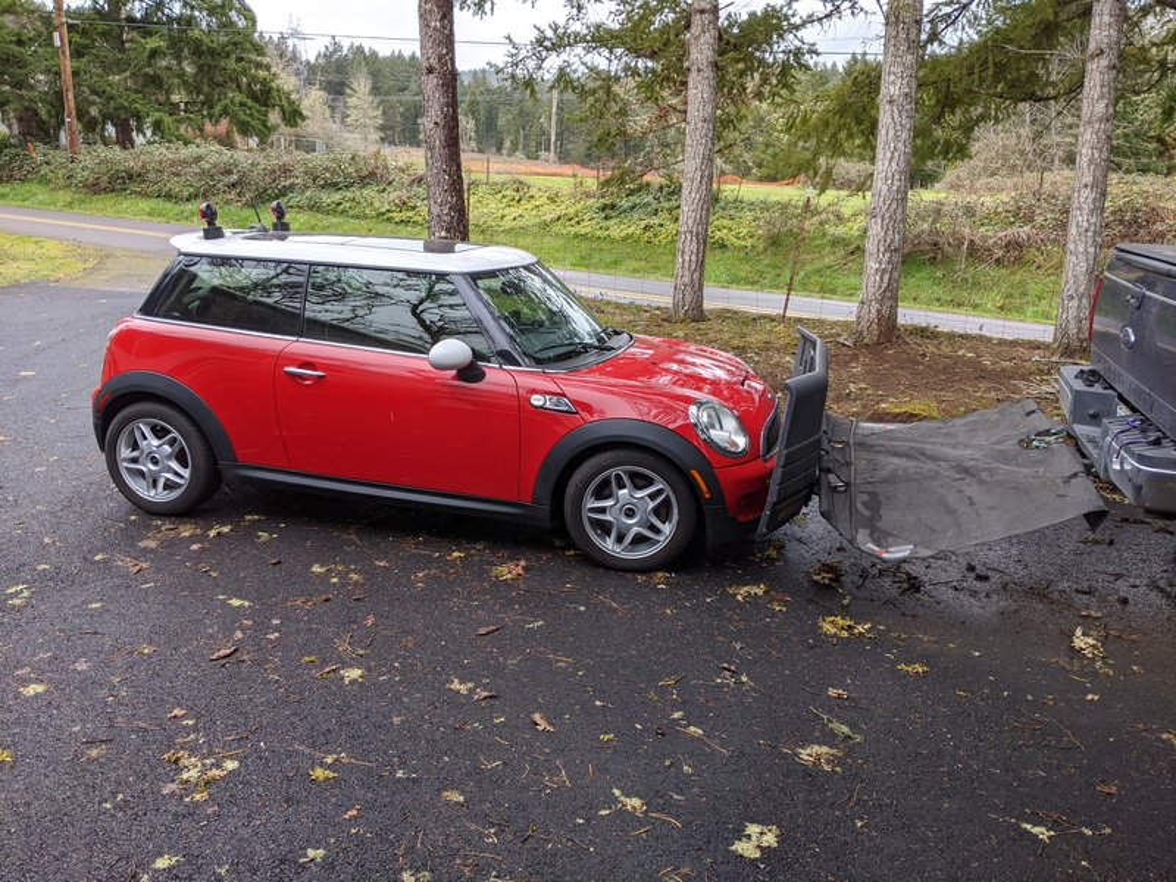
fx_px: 917
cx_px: 588
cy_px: 441
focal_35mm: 27
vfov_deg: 51.4
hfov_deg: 65.3
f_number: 1.8
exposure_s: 1/451
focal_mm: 4.44
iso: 56
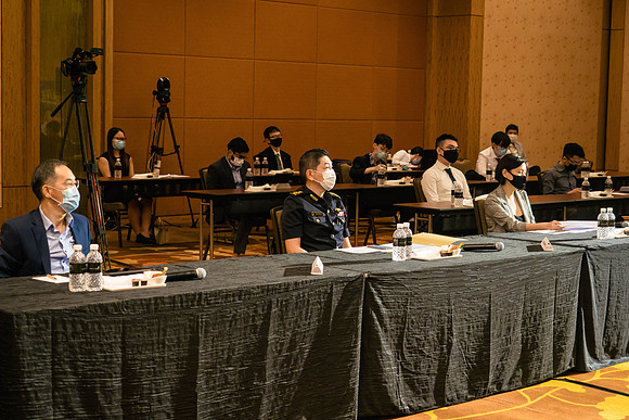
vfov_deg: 20.5
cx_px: 314
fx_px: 1163
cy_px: 210
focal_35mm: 67
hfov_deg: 30.3
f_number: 2.8
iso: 2000
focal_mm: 31
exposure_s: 1/100
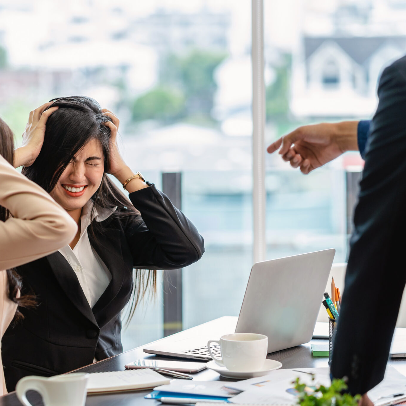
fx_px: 1791
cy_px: 248
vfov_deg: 12.9
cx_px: 81
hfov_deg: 12.9
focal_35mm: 135
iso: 400
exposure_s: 1/125
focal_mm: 85
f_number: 2.5
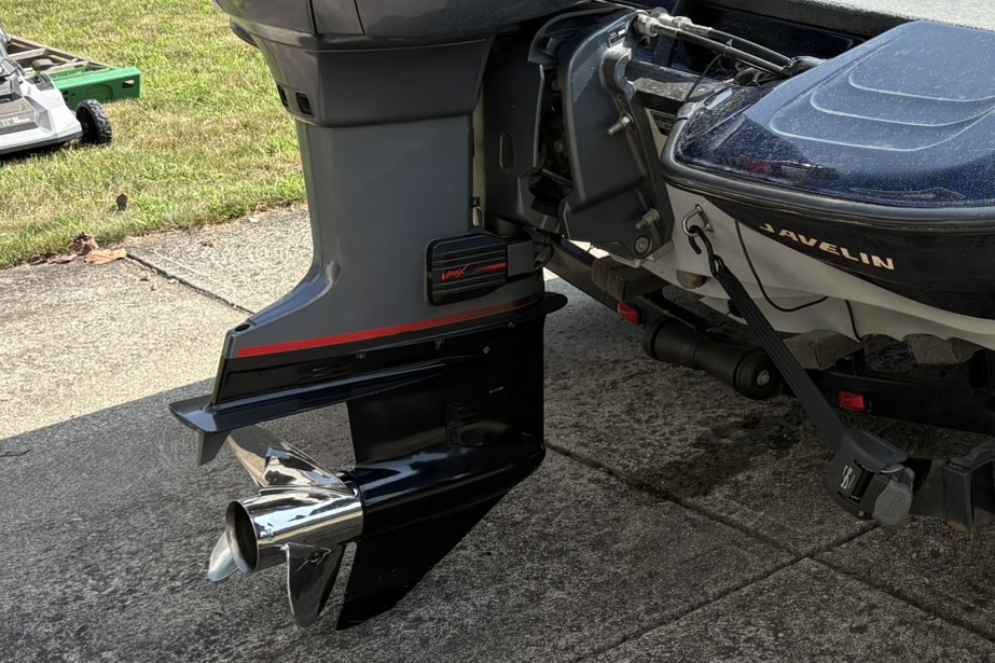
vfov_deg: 22.4
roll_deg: +2.3
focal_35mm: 60
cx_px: 963
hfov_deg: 31.3
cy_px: 150
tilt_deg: -14.1
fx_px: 1658
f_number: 1.6
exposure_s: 1/1517
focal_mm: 5.96
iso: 50
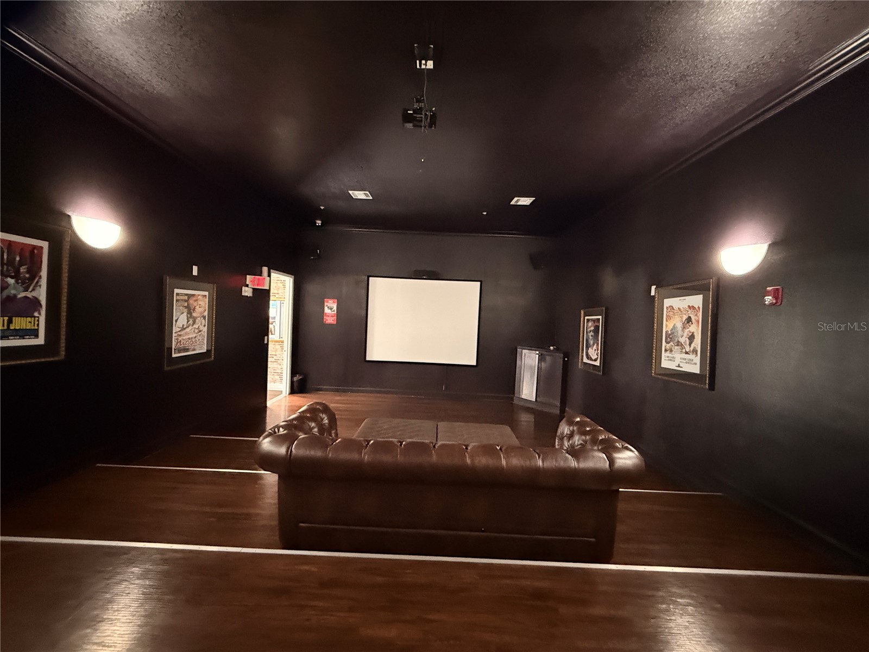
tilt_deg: -0.8
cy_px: 326
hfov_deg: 102.1
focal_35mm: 14
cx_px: 434
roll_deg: -0.8
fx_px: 351
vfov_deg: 85.7
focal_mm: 2.22
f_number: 2.2
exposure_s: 1/30
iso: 1250
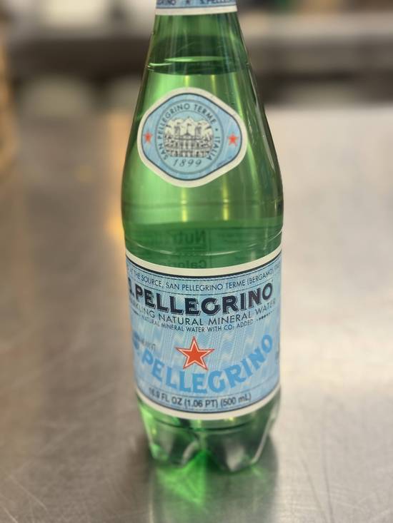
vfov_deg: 39.7
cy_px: 262
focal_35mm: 48
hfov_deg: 30.3
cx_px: 196
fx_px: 726
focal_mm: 6.86
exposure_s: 1/60
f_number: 1.78
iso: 80
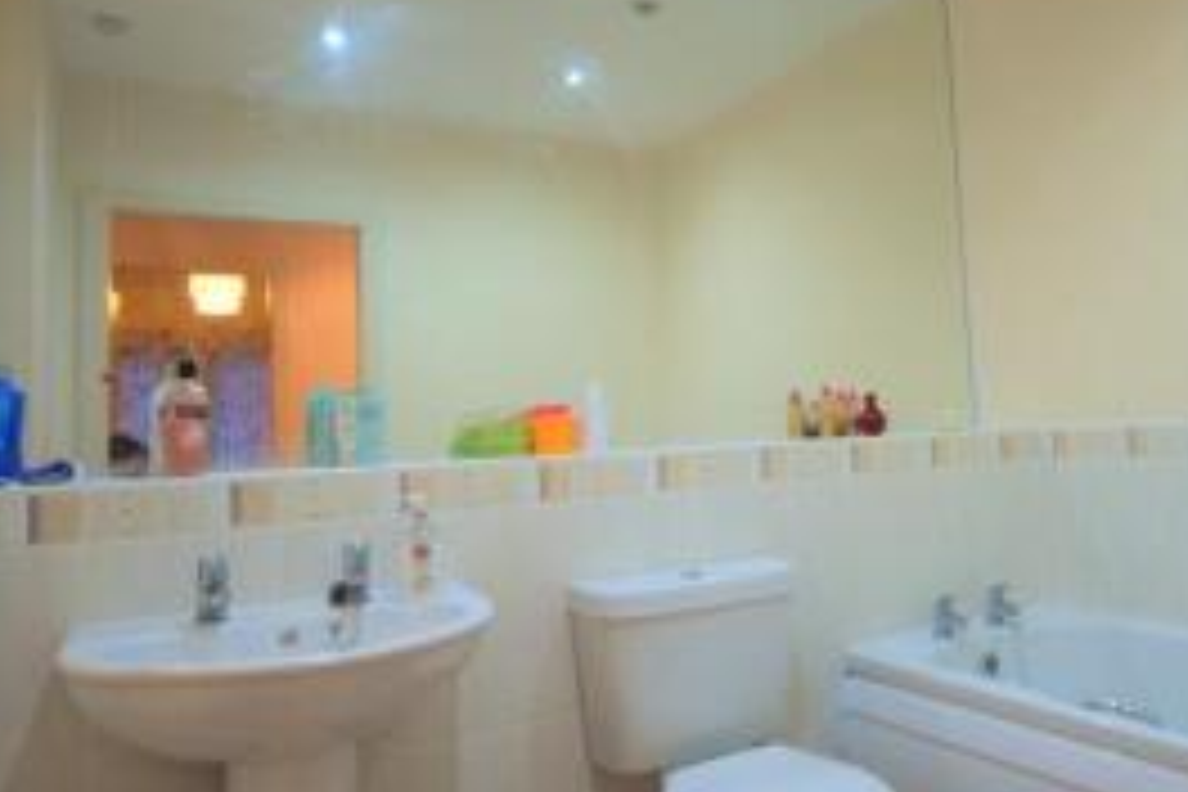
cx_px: 850
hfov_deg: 64.4
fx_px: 891
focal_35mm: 27
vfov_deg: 47.9
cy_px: 358
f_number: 4
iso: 1100
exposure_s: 1/60
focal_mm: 10
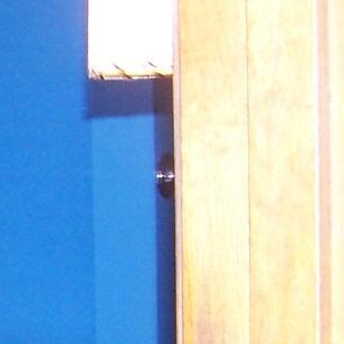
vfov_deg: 10.4
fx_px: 1878
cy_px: 292
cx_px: -385
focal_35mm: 167
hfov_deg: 9.6
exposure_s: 1/60
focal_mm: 6.3
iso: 140
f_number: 2.8
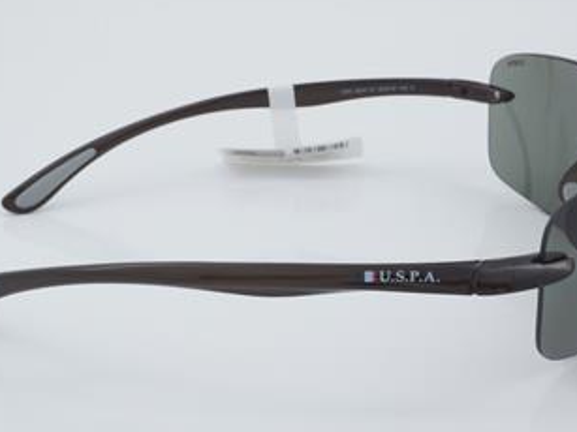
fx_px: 1566
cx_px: 289
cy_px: 222
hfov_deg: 20.9
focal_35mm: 94
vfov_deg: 15.7
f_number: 32
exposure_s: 1/4
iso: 100
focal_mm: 50
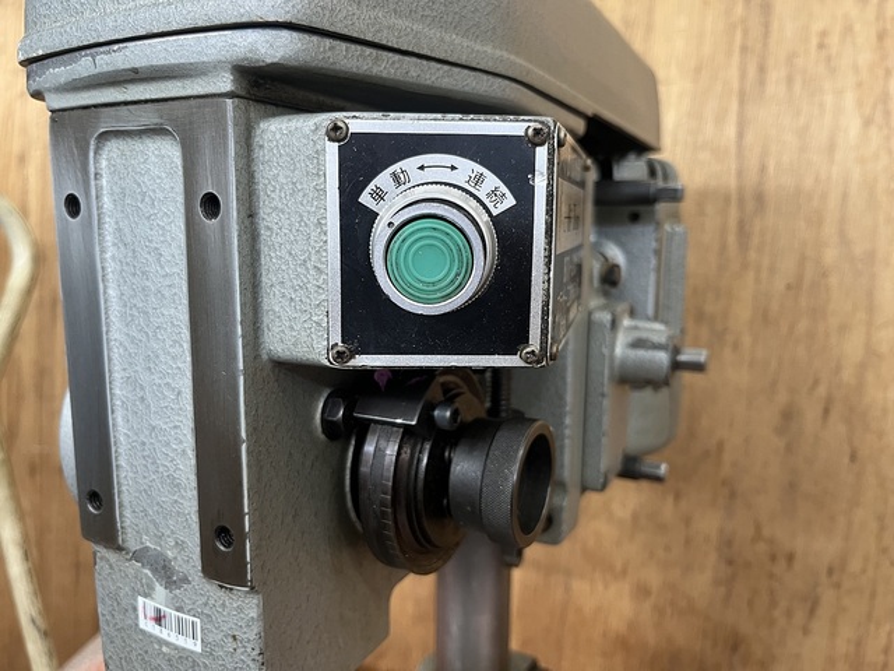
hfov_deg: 67.3
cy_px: 336
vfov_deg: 53.1
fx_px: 671
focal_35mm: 26
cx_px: 447
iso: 125
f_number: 1.6
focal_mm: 5.1
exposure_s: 1/75
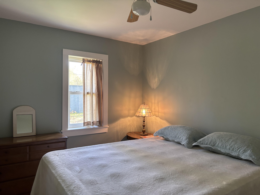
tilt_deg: -1.6
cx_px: 130
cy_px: 98
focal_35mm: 26
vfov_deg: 53.1
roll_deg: -0.6
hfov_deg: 67.3
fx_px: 195
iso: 160
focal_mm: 5.96
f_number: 1.6
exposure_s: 1/60
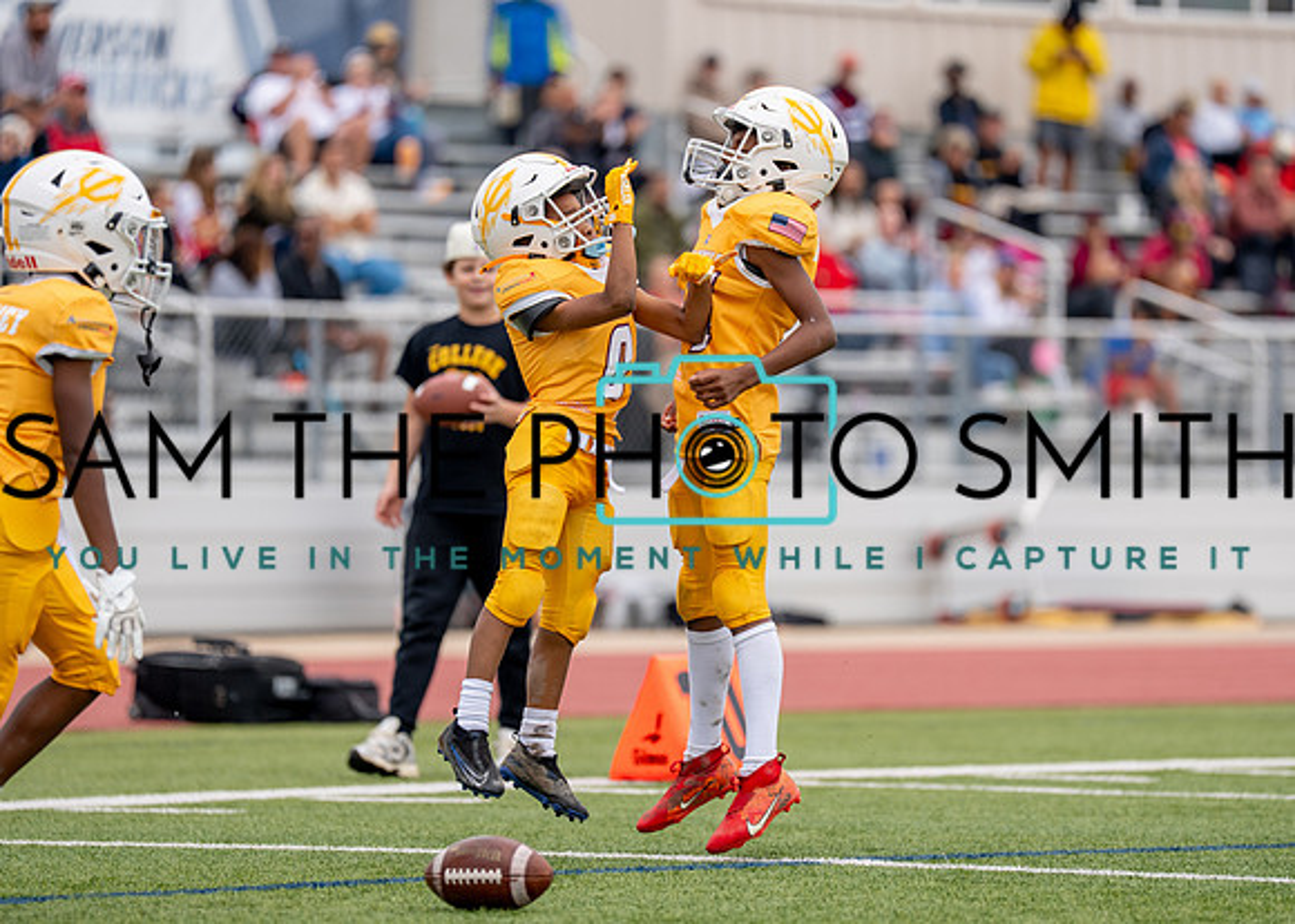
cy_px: 478
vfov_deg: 5.6
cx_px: 704
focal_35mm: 259
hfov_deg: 7.8
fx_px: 9525
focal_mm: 200
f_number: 2.8
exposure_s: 1/3200
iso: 200
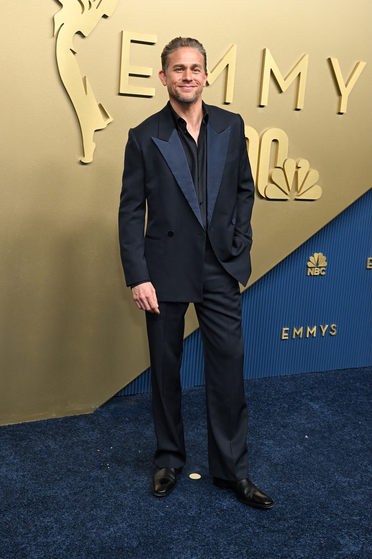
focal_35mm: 42
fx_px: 651
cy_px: 280
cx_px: 186
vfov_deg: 46.4
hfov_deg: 31.9
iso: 2000
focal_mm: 42
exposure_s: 1/160
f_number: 6.3
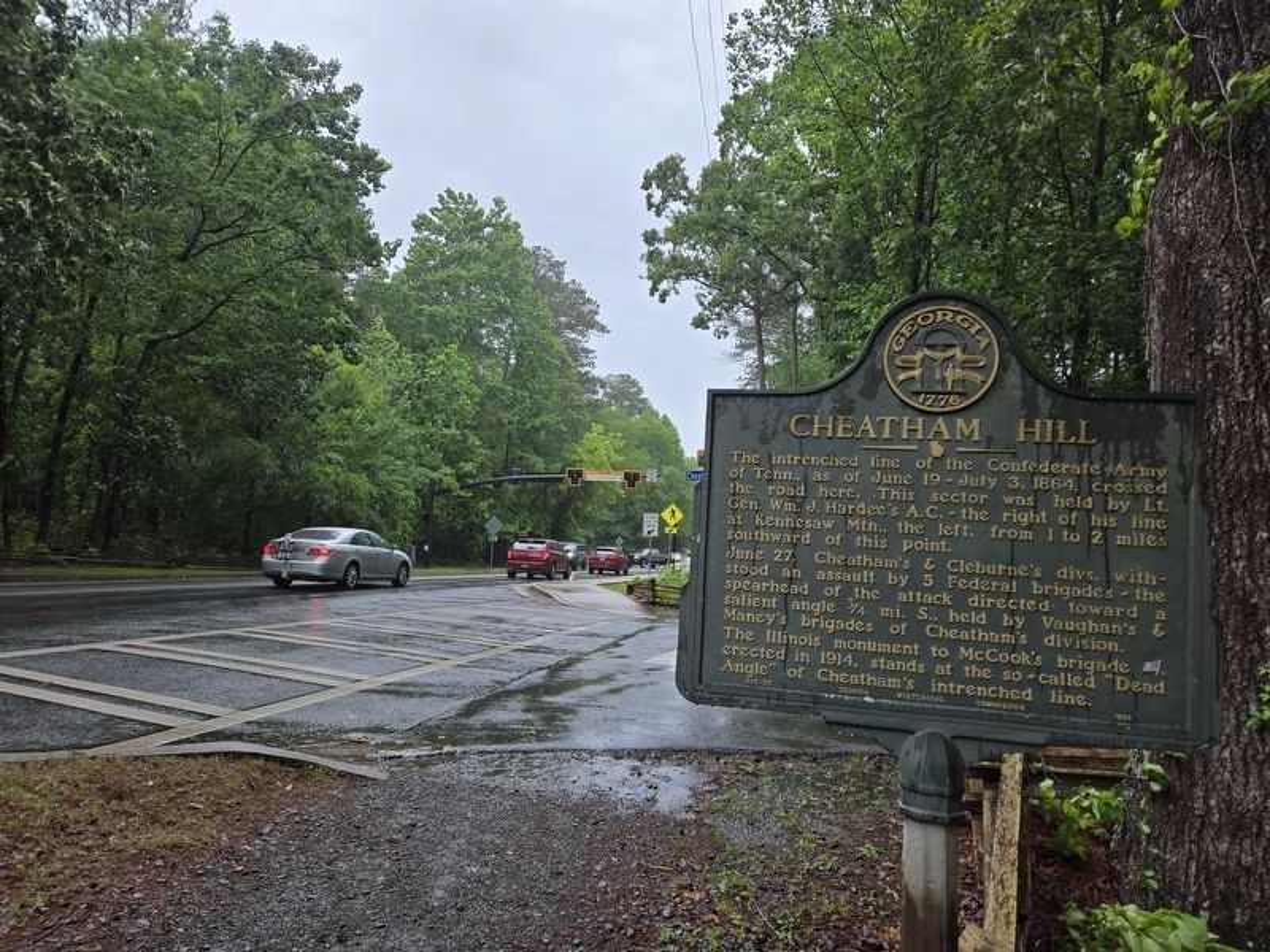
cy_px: 476
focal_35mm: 23
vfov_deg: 58.9
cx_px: 635
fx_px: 844
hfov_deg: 73.9
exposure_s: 1/434
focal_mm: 5.4
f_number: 1.8
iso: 25
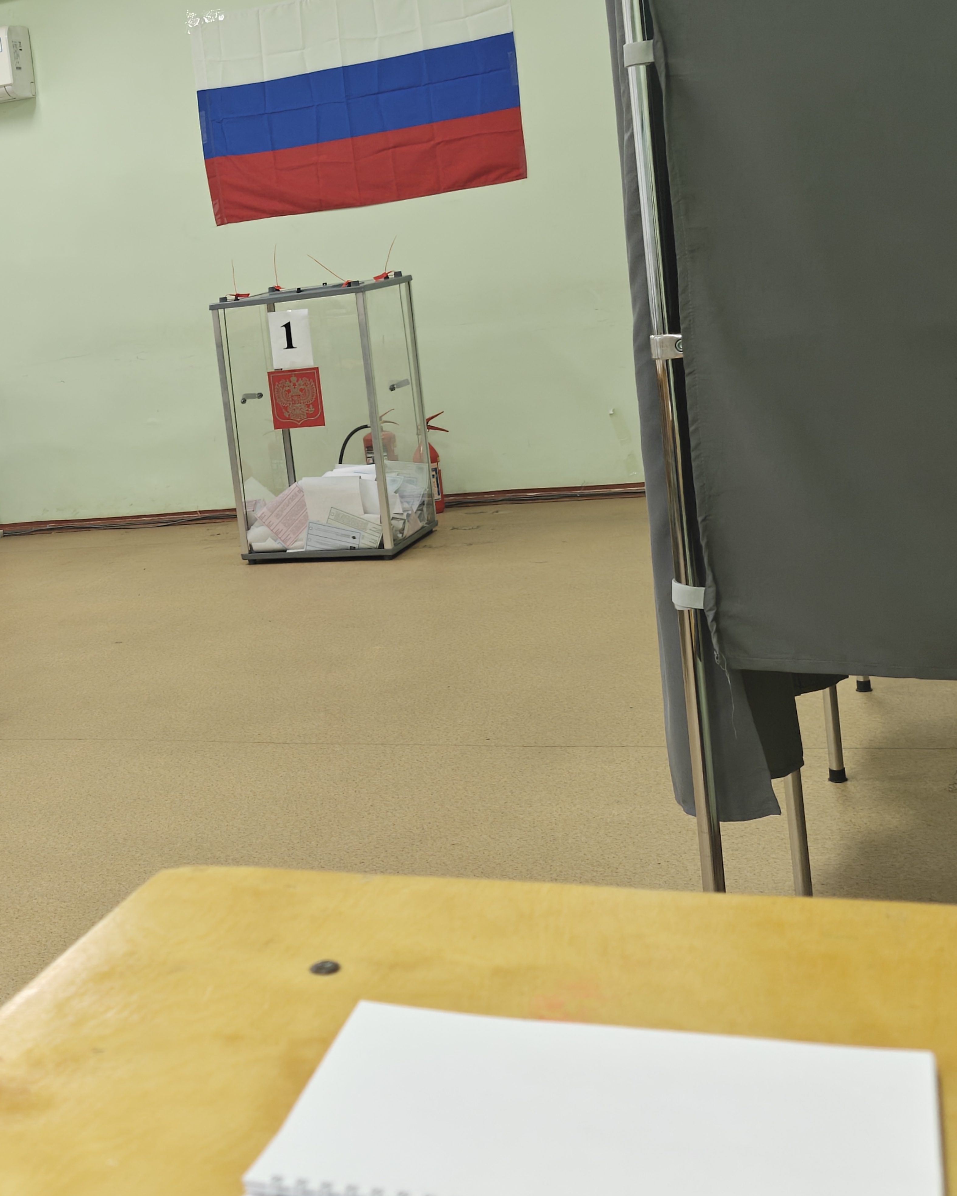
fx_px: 1735
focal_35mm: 49
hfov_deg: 29.3
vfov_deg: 37.8
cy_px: 435
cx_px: 58
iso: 179
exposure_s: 1/100
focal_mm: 6.57
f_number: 1.68
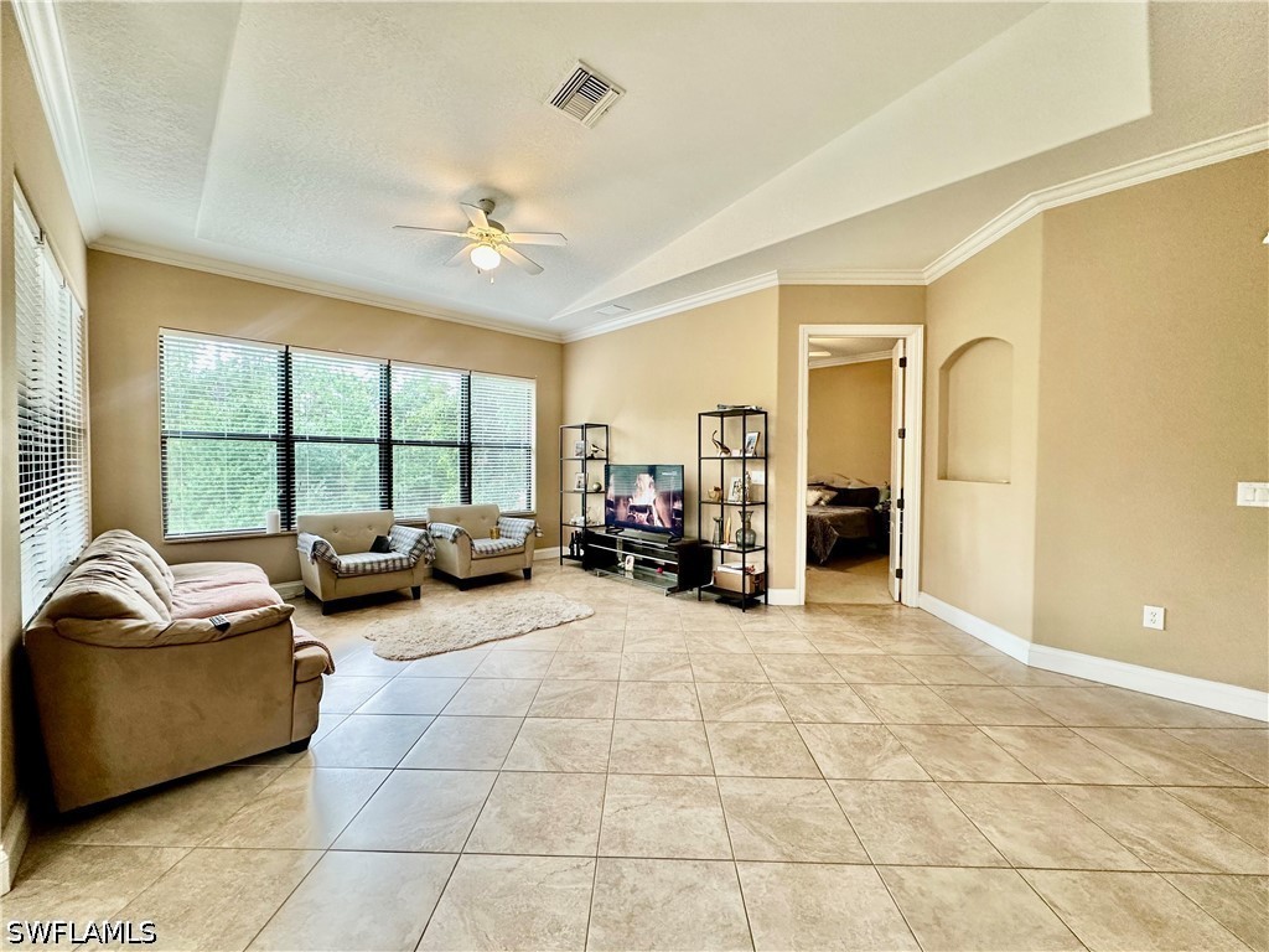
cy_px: 476
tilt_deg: -1.4
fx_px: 513
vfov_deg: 85.7
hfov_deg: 102.1
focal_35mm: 14
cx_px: 634
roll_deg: -0.4
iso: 200
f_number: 2.2
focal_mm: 2.22
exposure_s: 1/120
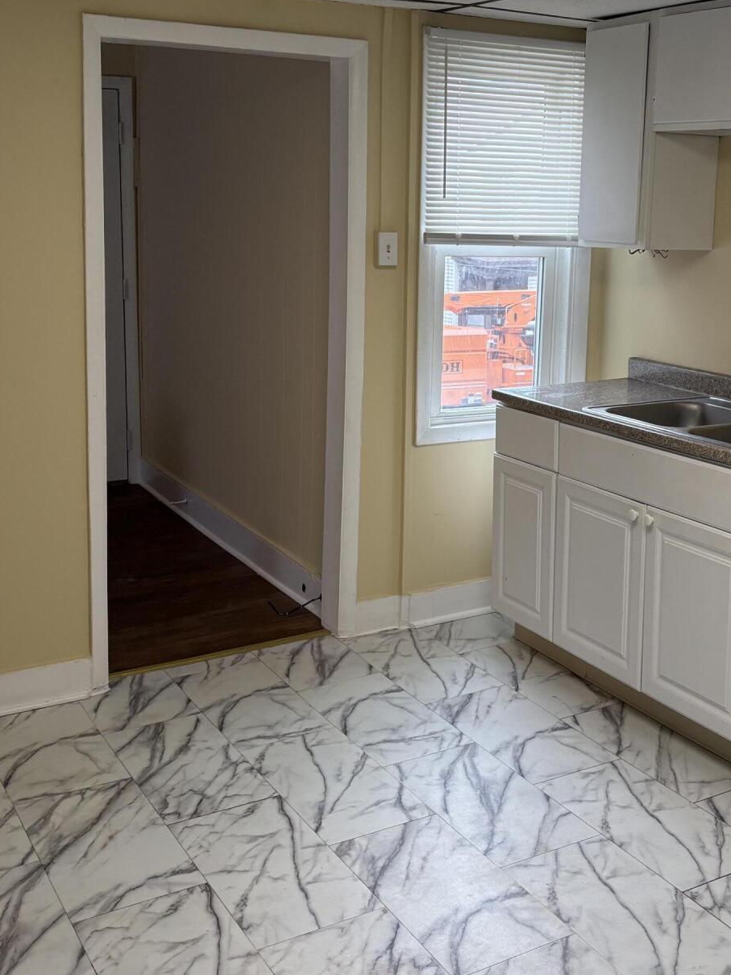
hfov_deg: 33.2
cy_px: 373
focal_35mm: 43
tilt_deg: -5.5
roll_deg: -0.7
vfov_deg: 43.5
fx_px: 1211
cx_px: 507
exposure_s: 1/236
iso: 100
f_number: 1.6
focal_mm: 5.96
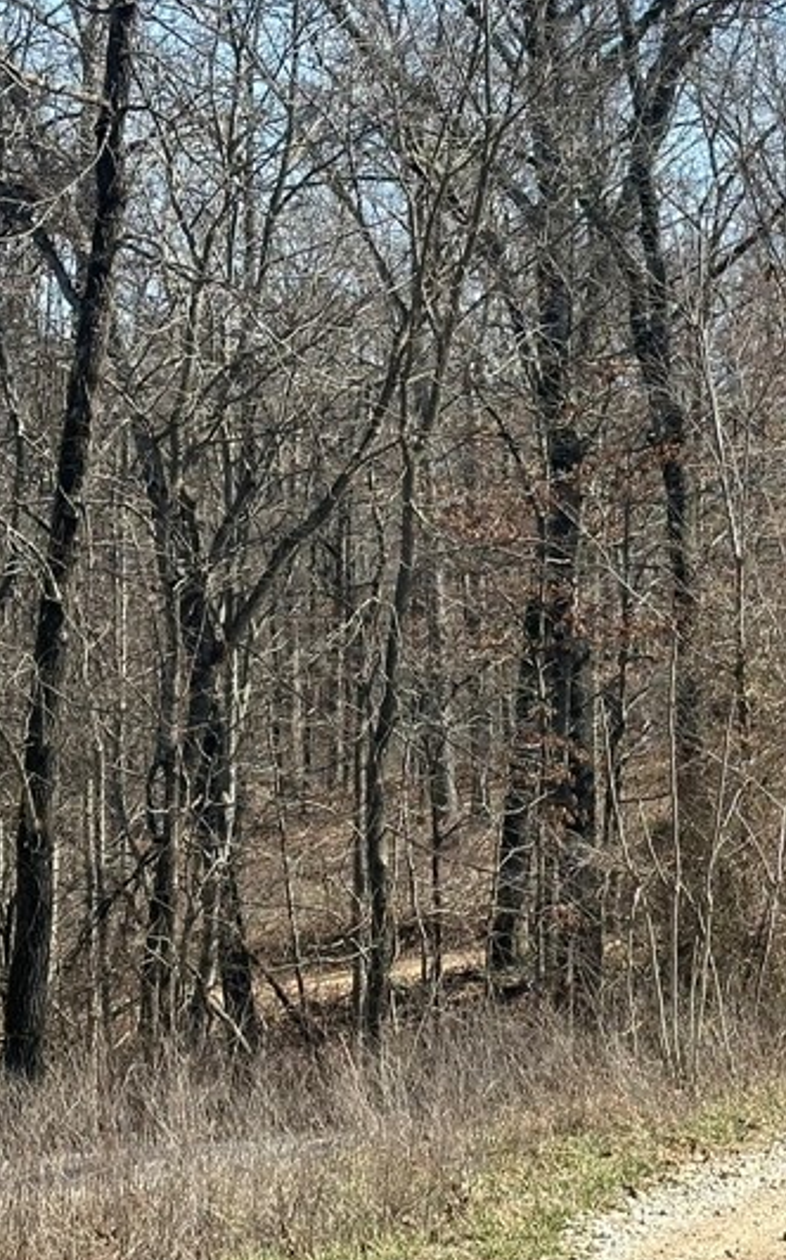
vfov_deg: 21.2
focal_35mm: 98
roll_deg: -1.5
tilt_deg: -2.5
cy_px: 576
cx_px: 753
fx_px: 3362
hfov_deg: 13.2
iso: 64
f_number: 1.78
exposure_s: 1/2114
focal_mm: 6.86
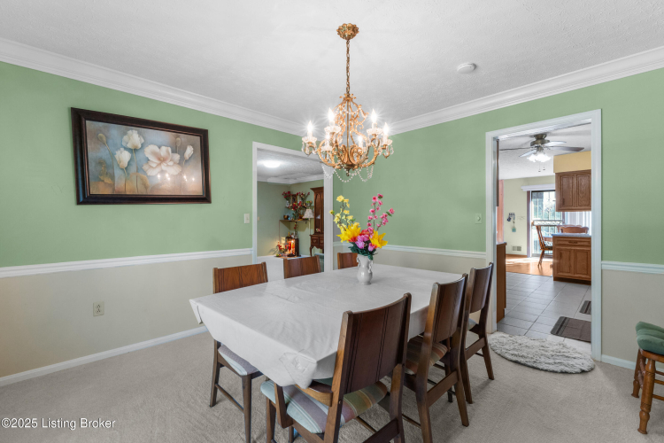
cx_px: 332
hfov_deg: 97.6
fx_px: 290
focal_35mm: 16
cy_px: 222
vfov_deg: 74.6
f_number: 9
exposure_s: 1/2
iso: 400
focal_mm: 10.5
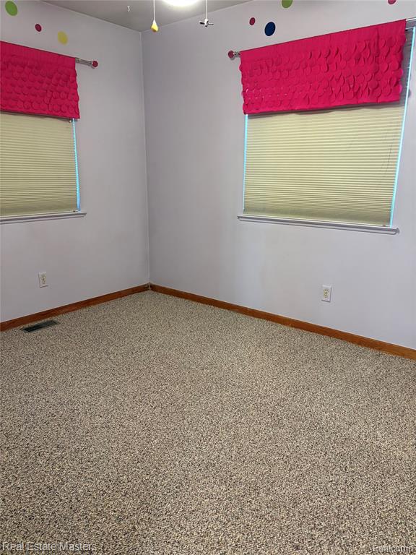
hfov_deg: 53.1
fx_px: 417
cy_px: 278
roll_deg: -1.0
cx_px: 208
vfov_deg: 67.3
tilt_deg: -13.4
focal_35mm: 26
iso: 400
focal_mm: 5.96
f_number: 1.6
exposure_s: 1/60
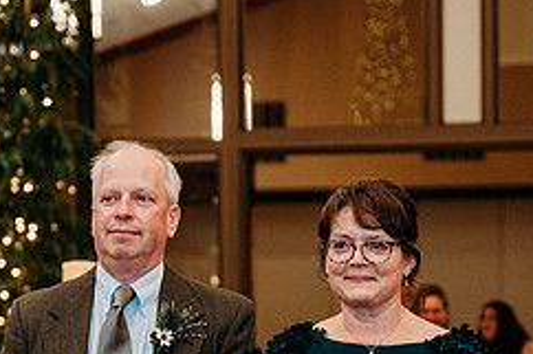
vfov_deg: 8.1
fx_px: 2486
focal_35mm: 168
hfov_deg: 12.2
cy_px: 419
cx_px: 209
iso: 2000
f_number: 2.8
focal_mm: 70
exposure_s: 1/200
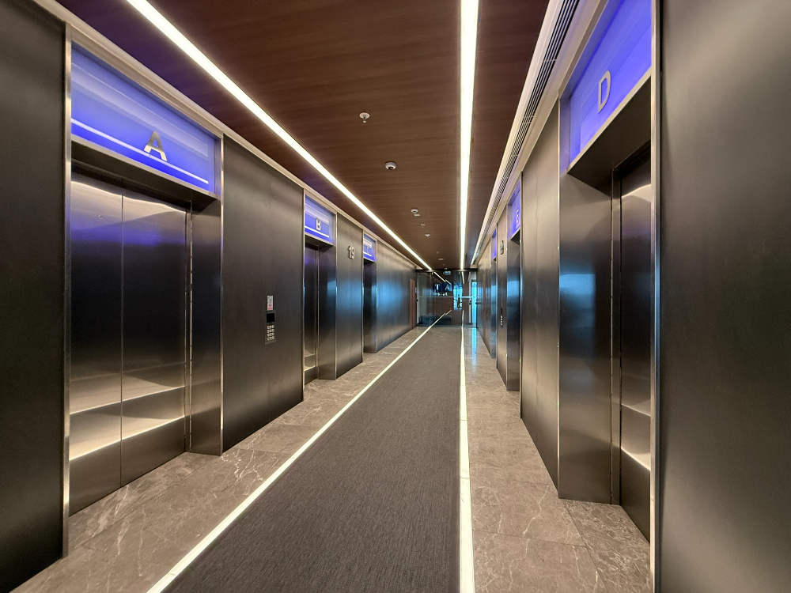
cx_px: 396
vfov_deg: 85.7
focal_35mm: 14
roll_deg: +1.4
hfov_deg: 102.1
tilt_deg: -1.8
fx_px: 320
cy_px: 296
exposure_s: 1/59
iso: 400
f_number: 2.2
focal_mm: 2.22
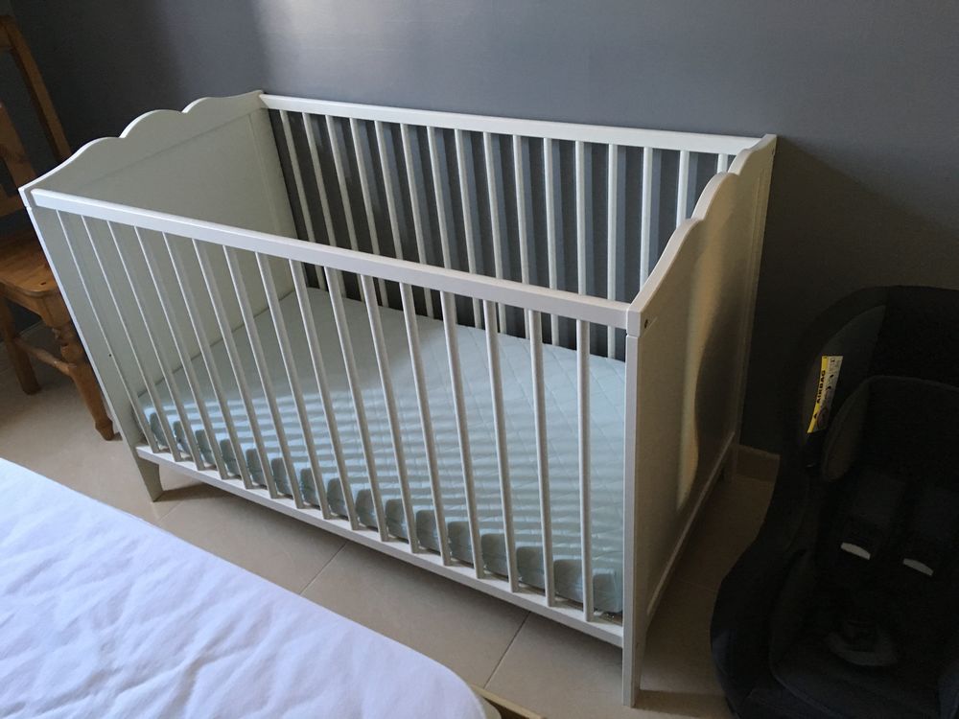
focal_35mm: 29
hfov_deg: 61.7
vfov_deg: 48.2
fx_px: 803
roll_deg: +6.0
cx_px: 480
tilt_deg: -33.7
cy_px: 360
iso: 200
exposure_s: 1/20
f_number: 2.2
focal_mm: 4.15
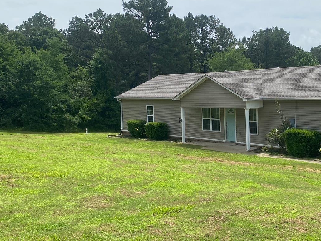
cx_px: 234
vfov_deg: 28.6
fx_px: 473
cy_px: 127
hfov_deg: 36.8
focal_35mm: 51
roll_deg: +2.6
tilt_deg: -5.5
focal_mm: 4.25
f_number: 1.8
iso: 32
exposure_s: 1/5236
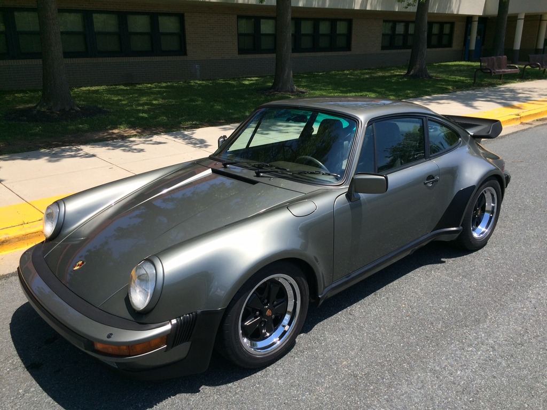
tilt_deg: -20.0
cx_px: 274
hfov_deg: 61.7
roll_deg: -0.6
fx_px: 458
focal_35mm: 29
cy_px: 205
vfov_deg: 48.2
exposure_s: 1/1953
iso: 32
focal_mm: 4.15
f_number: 2.2
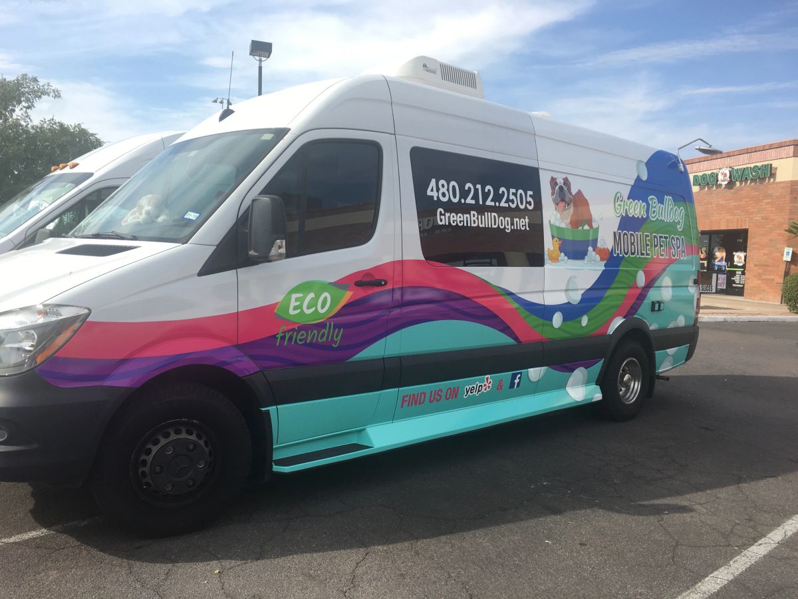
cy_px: 300
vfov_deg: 48.2
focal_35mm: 29
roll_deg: -2.4
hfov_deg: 61.7
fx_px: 669
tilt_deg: -3.3
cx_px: 399
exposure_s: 1/746
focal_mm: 4.15
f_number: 2.2
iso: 25
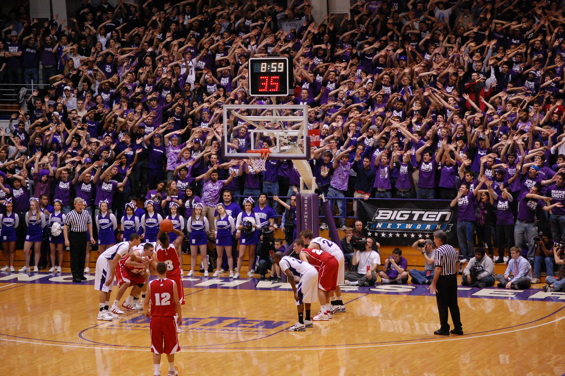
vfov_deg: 10.6
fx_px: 2023
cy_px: 188
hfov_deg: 15.9
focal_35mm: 129
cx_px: 282
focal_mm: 86
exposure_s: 1/125
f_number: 4.5
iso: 1600
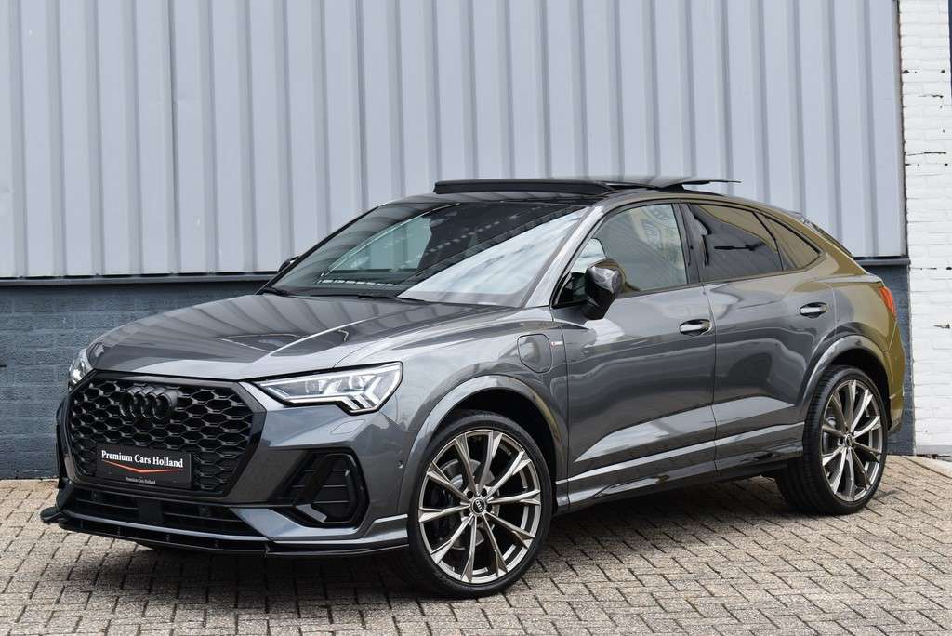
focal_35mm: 78
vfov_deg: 17.5
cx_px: 476
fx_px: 2064
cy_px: 318
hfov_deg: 26.0
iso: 200
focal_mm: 52
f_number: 8
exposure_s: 1/250
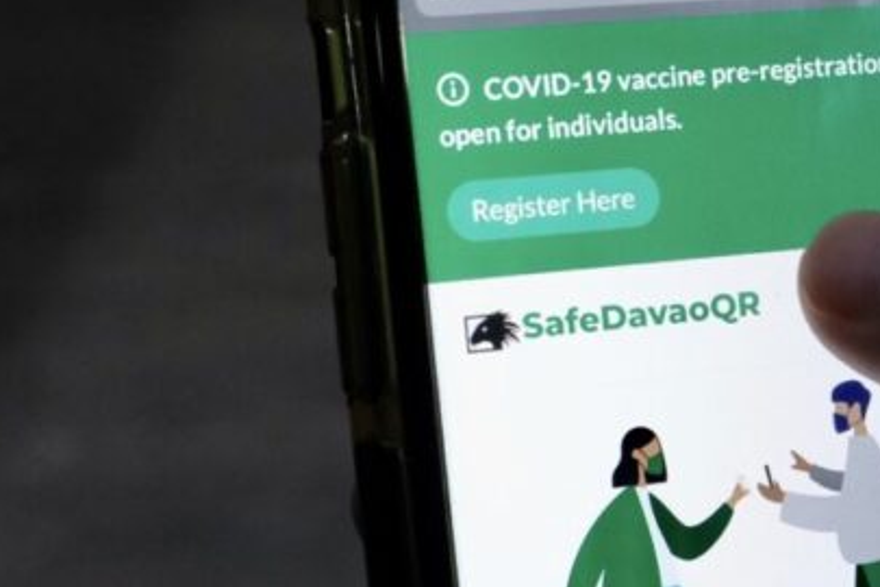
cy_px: 526
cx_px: 558
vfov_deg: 14.3
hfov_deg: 21.4
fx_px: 2322
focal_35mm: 95
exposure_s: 1/160
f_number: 5.6
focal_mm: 24.2
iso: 3200
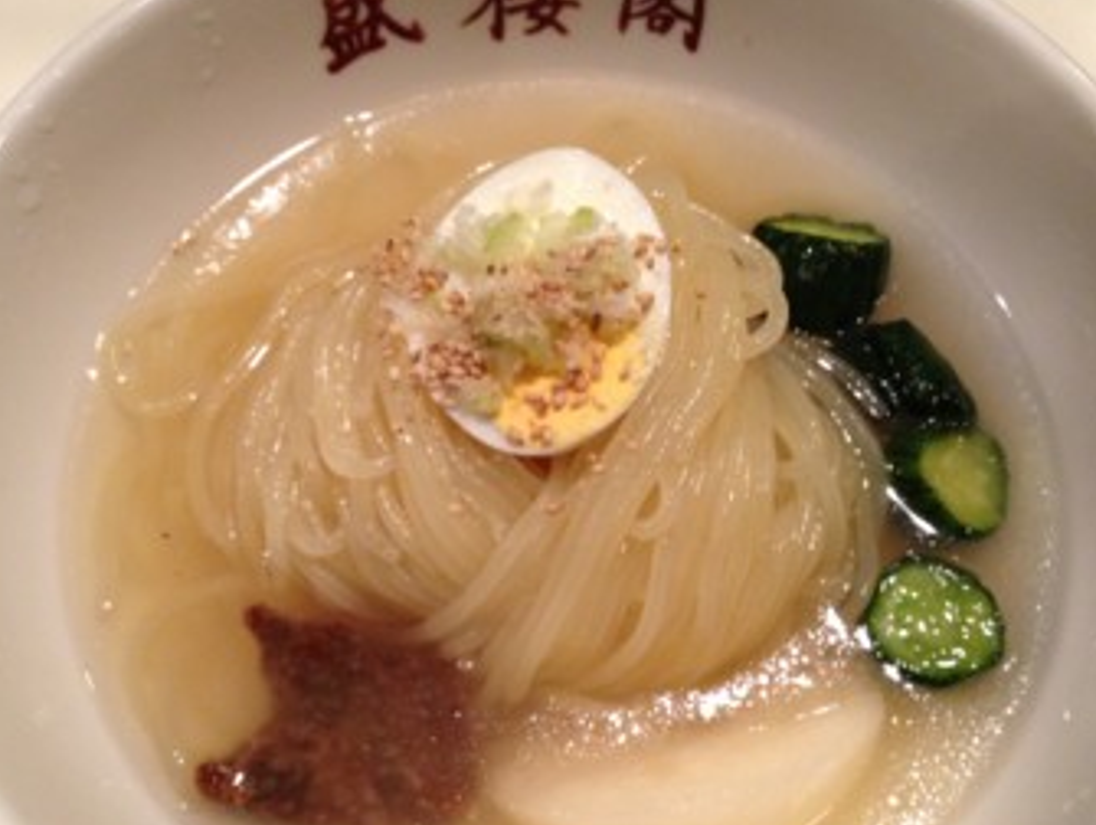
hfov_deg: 40.4
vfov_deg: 30.9
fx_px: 1490
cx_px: 543
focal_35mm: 47
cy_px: 478
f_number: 2.4
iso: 200
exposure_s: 1/20
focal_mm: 4.28
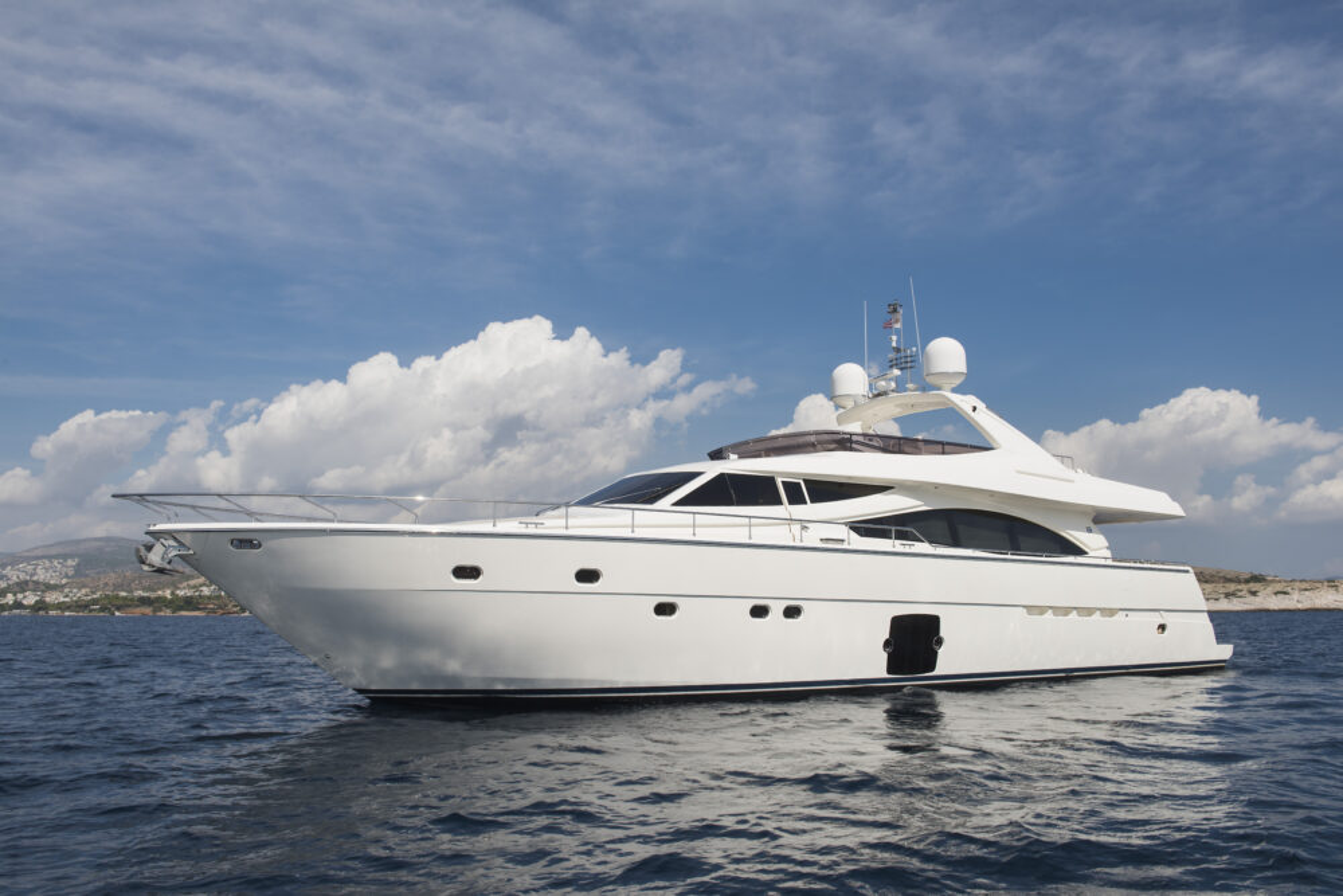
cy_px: 448
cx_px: 672
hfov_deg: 65.5
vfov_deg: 46.4
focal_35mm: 28
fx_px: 1045
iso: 200
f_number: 14
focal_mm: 28
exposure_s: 1/250
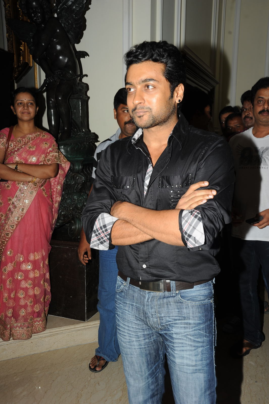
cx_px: 134
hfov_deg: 37.8
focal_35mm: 35
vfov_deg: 54.5
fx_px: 393
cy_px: 202
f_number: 8
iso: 200
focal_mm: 35
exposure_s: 1/125
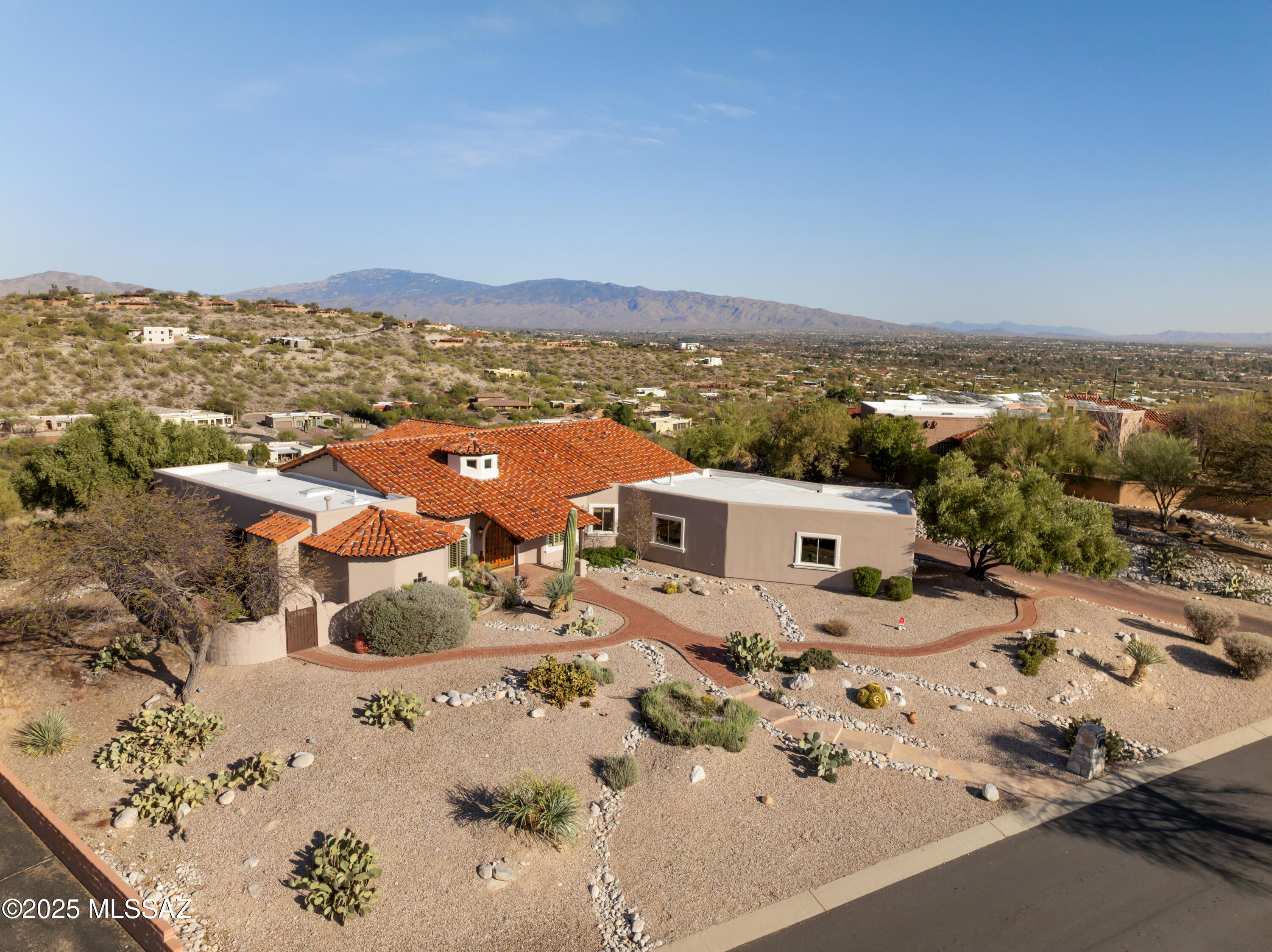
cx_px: 636
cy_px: 476
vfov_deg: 56.8
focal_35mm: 24
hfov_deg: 71.6
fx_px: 881
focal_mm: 12.29
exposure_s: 1/40
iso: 100
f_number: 2.8
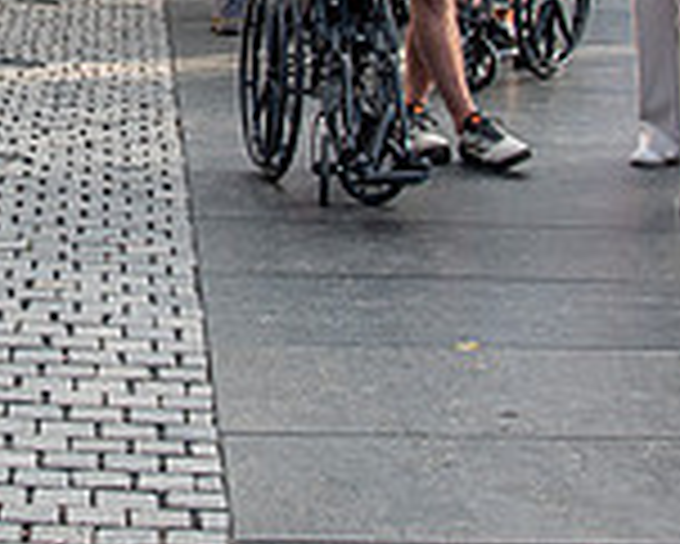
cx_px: -93
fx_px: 2920
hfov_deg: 13.0
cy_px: -203
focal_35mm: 145
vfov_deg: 10.4
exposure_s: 1/160
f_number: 5
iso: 100
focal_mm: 30
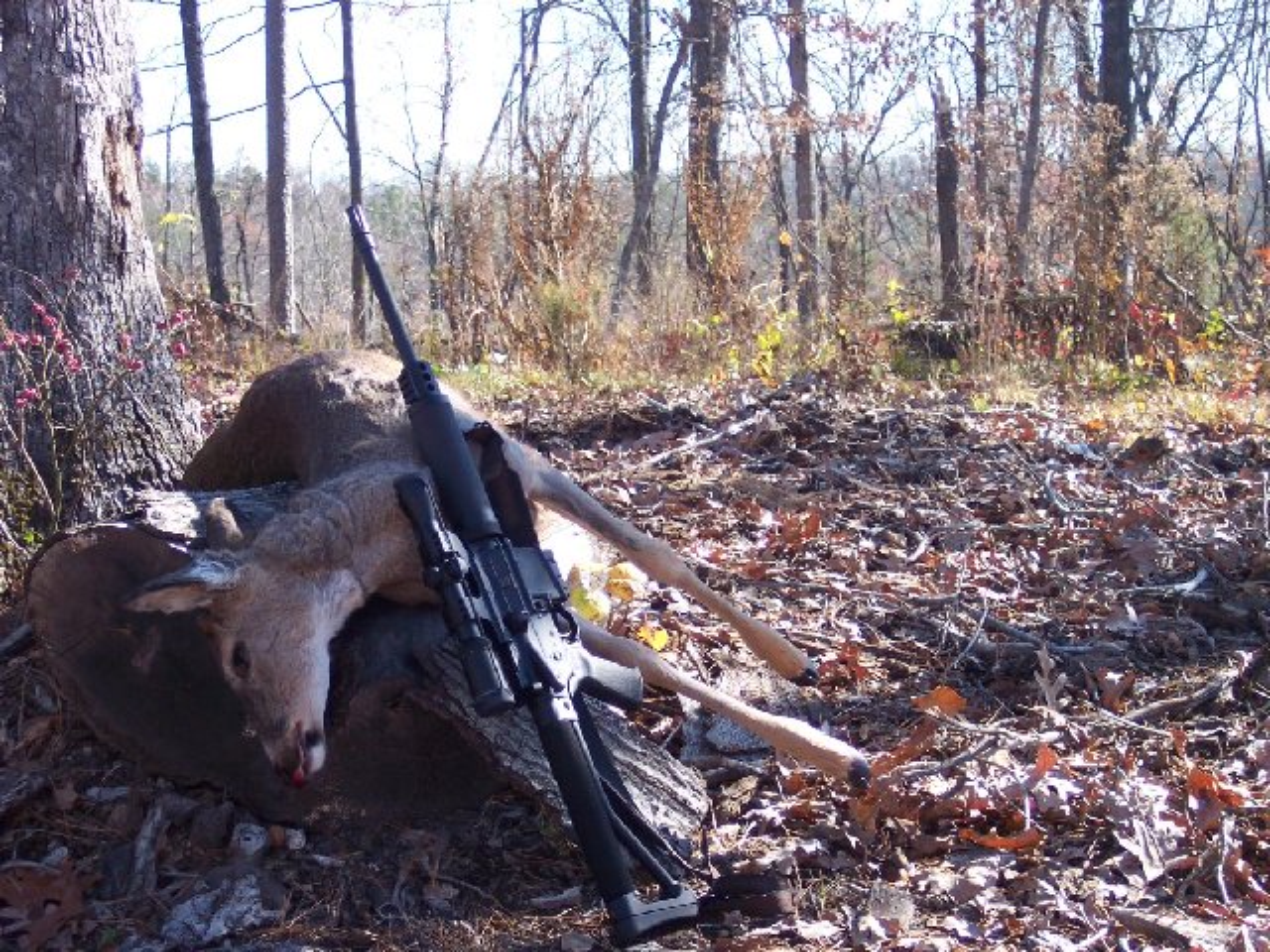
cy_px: 476
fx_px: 2311
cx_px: 635
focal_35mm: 63
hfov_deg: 30.7
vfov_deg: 23.3
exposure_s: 1/250
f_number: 3.4
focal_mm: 13.3
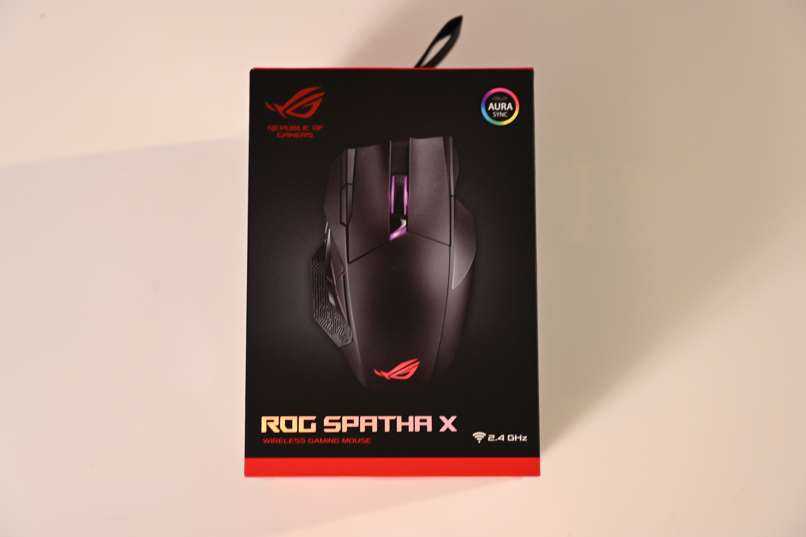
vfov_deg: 22.6
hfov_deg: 33.4
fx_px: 1343
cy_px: 267
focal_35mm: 60
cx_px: 396
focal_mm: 59
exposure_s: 1/8
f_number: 4
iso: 1000
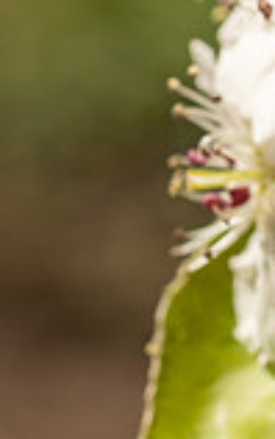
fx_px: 2693
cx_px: 744
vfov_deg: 9.2
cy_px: -40
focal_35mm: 225
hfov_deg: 5.6
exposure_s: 1/400
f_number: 10
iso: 160
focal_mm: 60
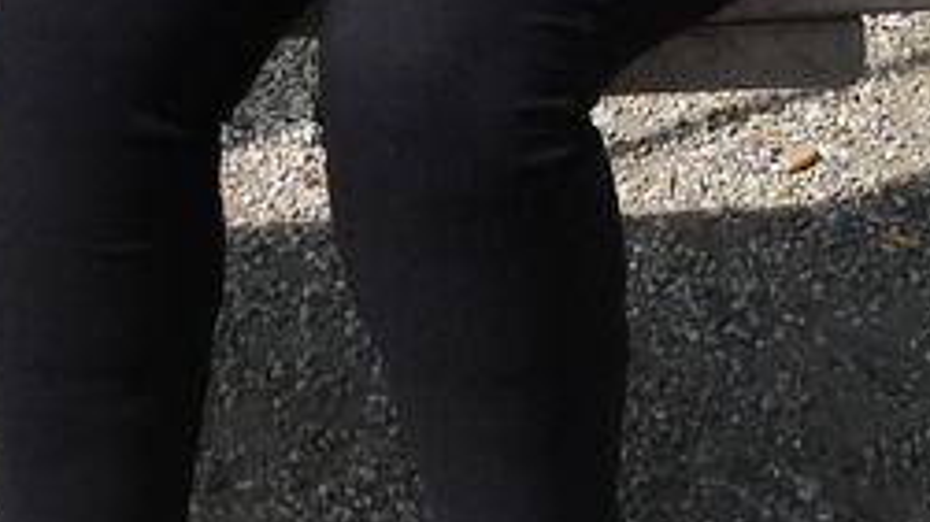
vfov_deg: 6.9
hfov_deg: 12.9
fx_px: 4117
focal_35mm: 167
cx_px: 508
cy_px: -692
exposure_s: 1/1250
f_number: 3.2
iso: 100
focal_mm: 5.8
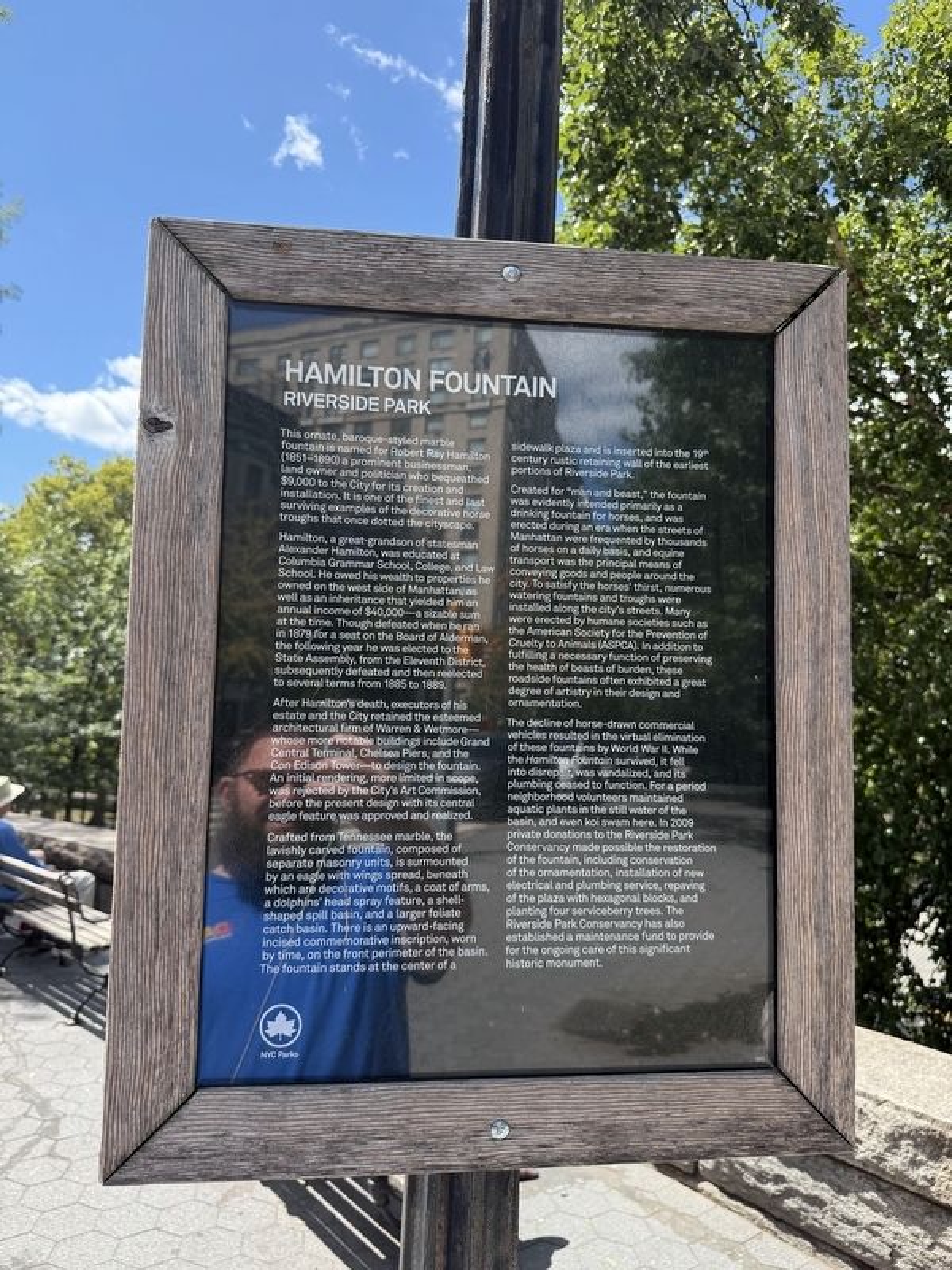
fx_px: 880
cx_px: 476
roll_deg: -3.9
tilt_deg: +7.4
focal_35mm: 24
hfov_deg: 56.8
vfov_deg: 71.6
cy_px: 635
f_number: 1.78
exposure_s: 1/1949
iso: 100
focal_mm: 6.76
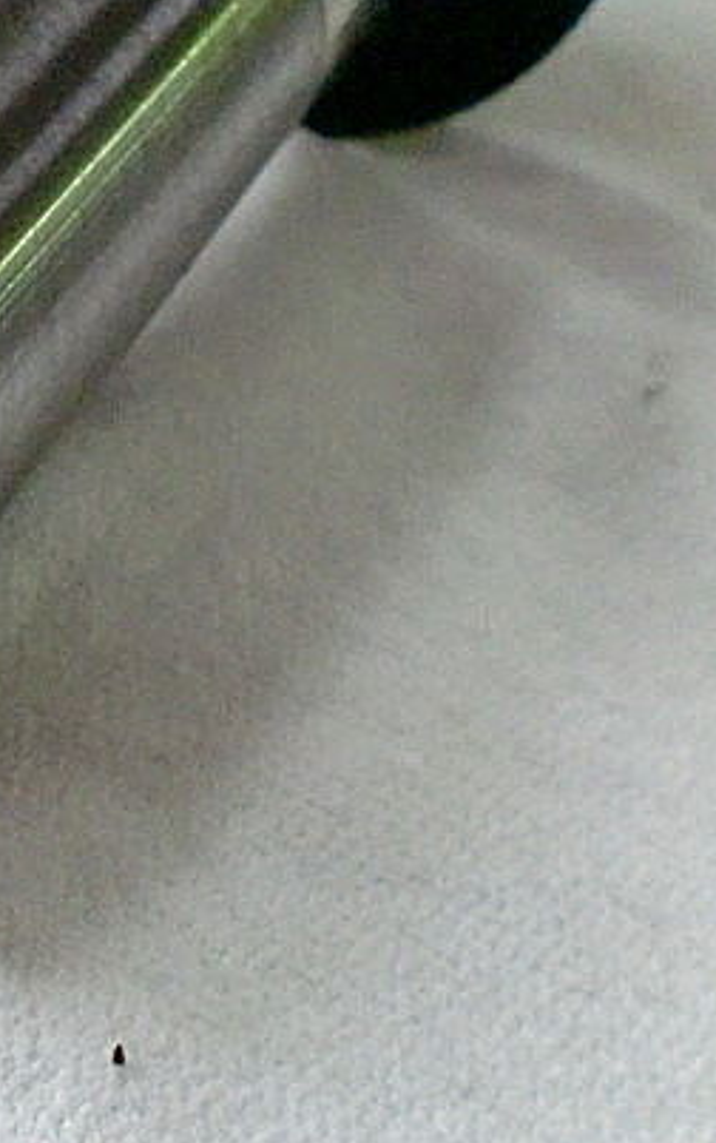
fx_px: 1838
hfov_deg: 20.7
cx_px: -122
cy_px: 583
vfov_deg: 34.5
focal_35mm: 59
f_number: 3.1
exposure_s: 1/60
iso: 1250
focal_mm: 6.3
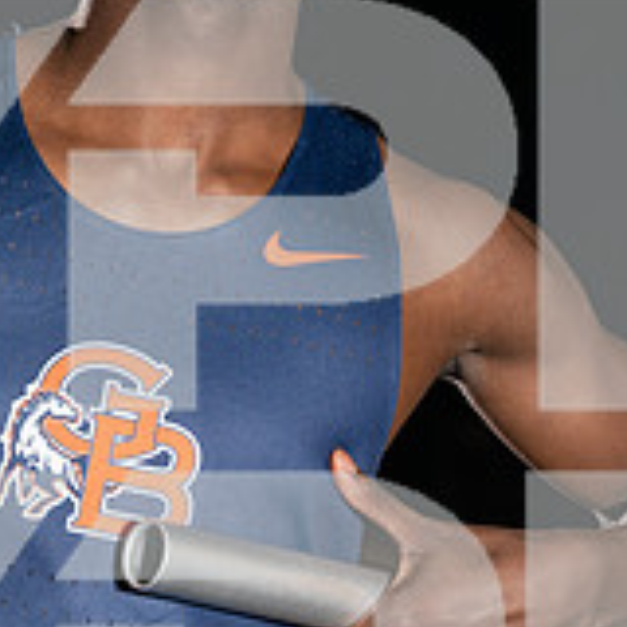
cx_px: -8
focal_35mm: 148
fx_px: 3033
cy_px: 206
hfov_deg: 11.7
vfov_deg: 11.8
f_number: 4
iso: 250
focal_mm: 48
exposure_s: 1/250
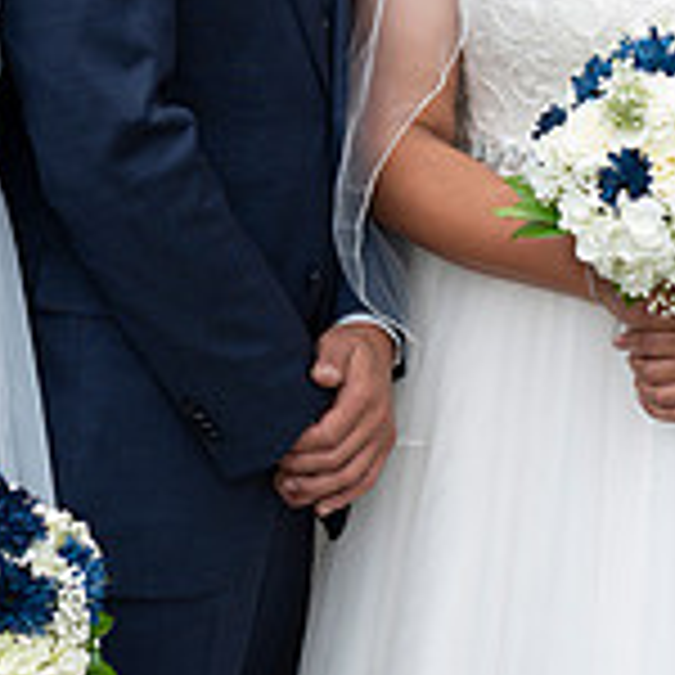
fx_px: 3618
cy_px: -146
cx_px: 418
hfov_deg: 10.7
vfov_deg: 10.5
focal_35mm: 164
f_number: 3.2
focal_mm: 50
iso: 100
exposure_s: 1/250
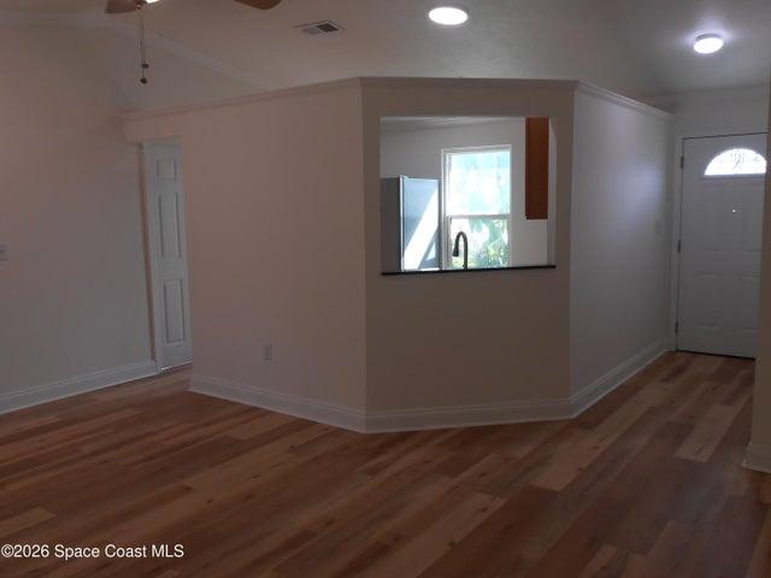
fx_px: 668
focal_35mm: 30
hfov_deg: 60.0
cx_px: 386
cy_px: 289
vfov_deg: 46.8
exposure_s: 1/40
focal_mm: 5.3
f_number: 3.8
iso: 80
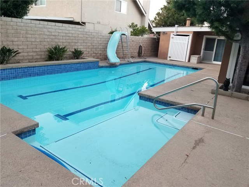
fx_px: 187
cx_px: 124
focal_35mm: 26
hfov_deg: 67.3
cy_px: 94
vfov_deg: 53.1
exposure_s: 1/60
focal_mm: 4.25
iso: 80
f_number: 1.7
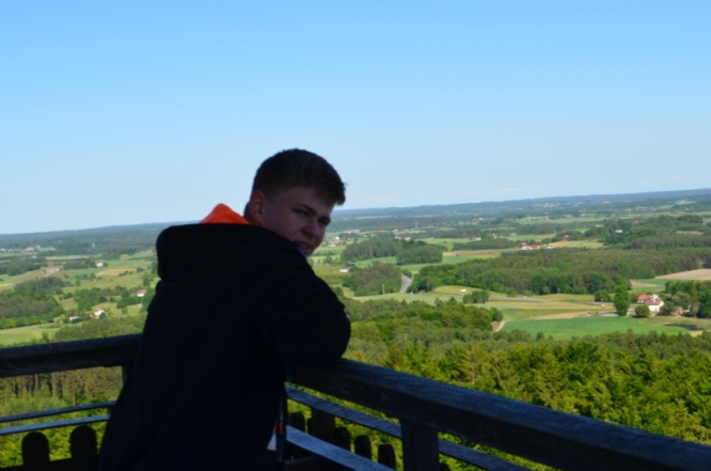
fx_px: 1163
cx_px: 342
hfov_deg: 34.0
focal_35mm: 59
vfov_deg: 22.9
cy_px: 237
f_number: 11
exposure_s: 1/125
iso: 125
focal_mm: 32
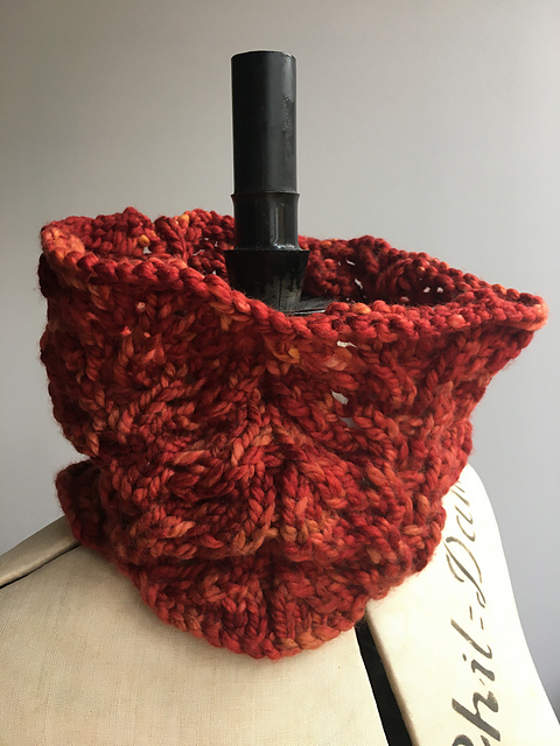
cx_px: 280
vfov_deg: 61.7
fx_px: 626
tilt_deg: -7.9
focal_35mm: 29
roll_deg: +2.9
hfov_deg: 48.2
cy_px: 373
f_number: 2.2
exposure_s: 1/33
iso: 25
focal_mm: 4.15
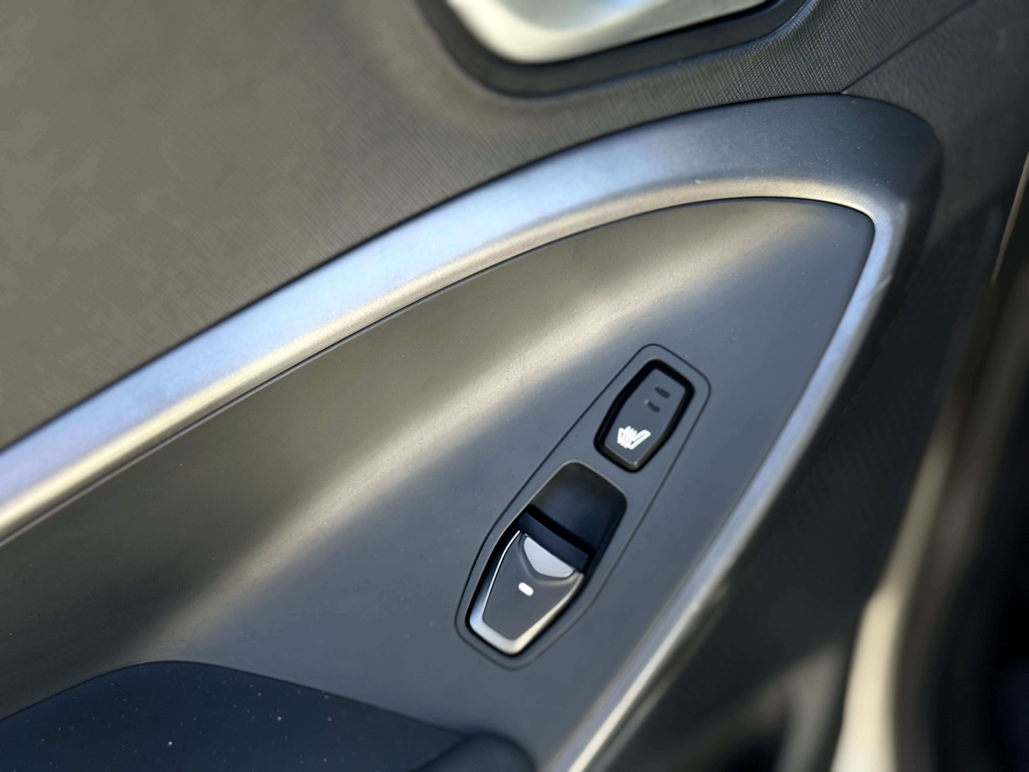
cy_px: 386
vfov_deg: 30.3
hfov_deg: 39.7
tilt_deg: -37.5
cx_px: 514
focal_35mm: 48
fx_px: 1427
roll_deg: +0.6
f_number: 1.78
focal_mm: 6.76
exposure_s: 1/300
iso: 64
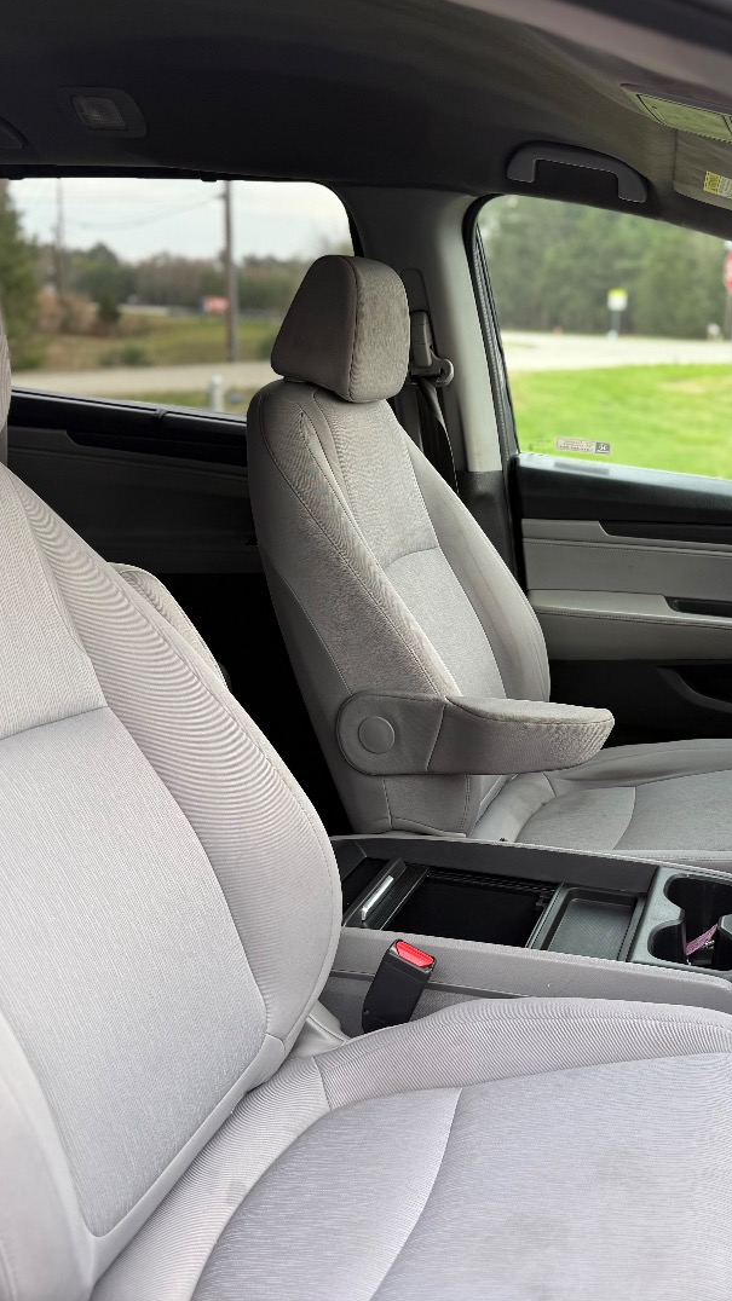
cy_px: 649
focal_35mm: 35
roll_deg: -2.8
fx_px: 1208
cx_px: 541
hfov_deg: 33.1
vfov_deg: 56.6
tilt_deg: -14.2
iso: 80
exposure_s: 1/121
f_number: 1.78
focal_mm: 6.76
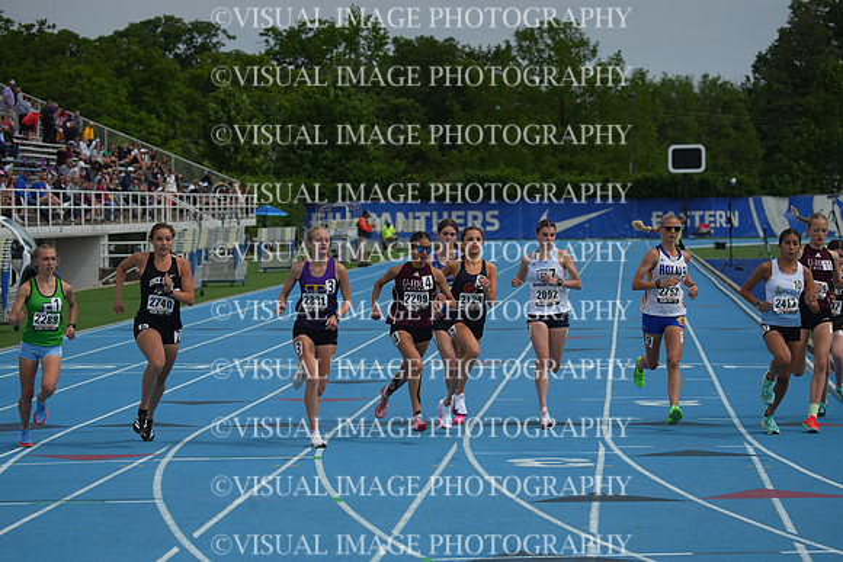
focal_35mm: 135
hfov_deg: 15.2
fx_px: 3162
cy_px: 281
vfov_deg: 10.2
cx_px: 422
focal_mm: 135
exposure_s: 1/5000
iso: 500
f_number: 5.6
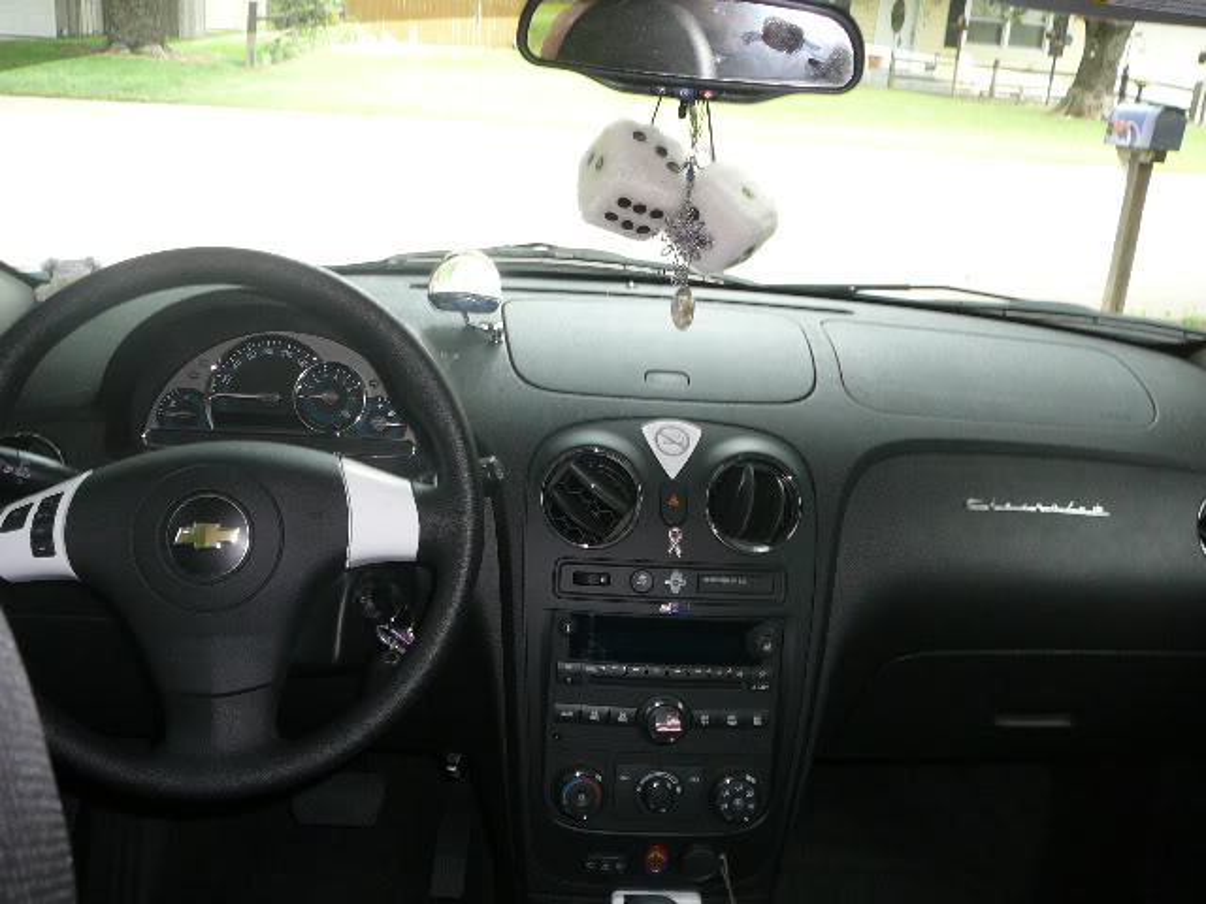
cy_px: 452
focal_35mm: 35
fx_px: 1219
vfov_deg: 40.7
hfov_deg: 52.6
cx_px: 603
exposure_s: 1/30
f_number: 2.8
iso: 100
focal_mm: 5.2
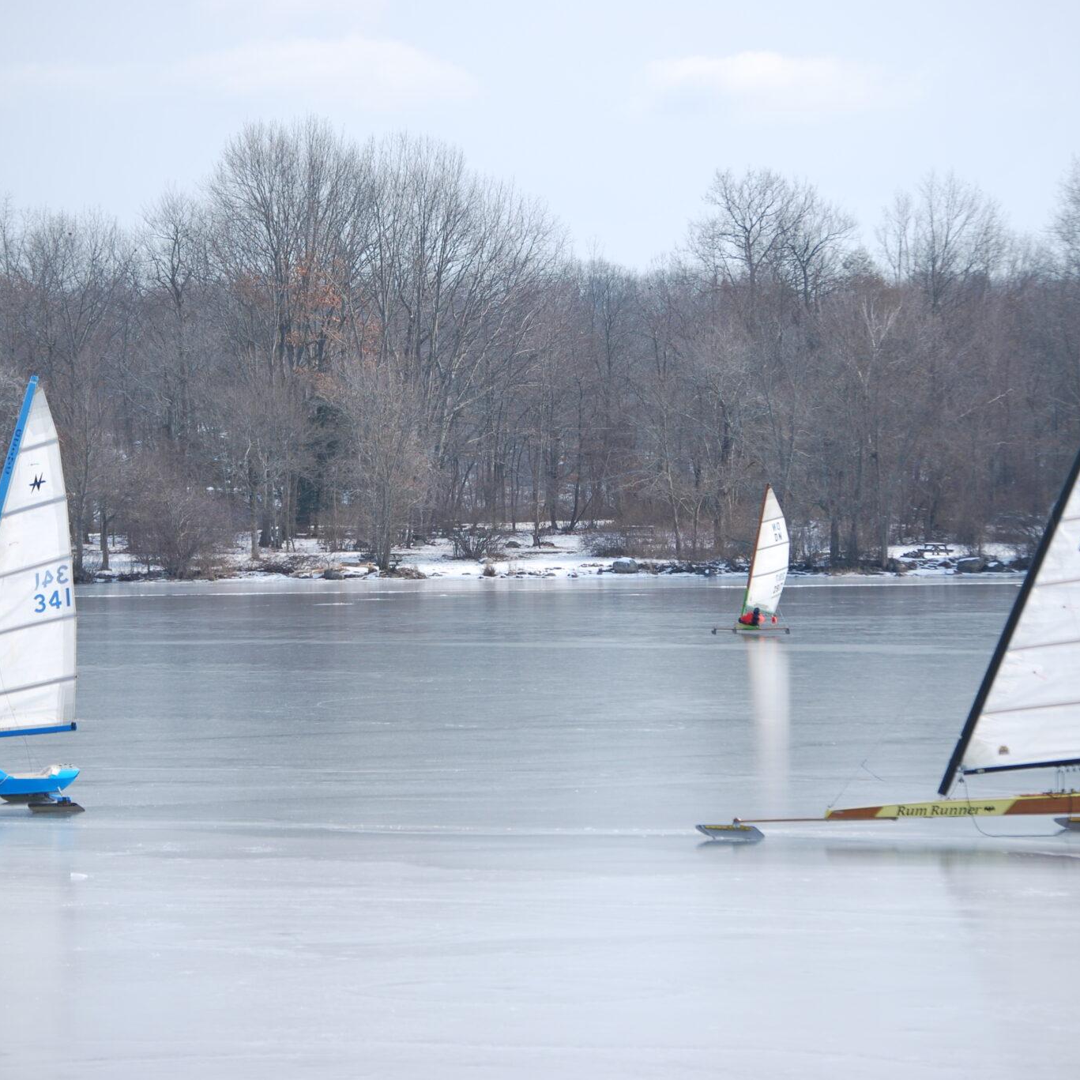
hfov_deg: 9.6
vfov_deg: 9.6
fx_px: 6411
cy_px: 539
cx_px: 541
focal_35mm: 182
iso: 125
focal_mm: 95
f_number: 5.6
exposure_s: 1/500
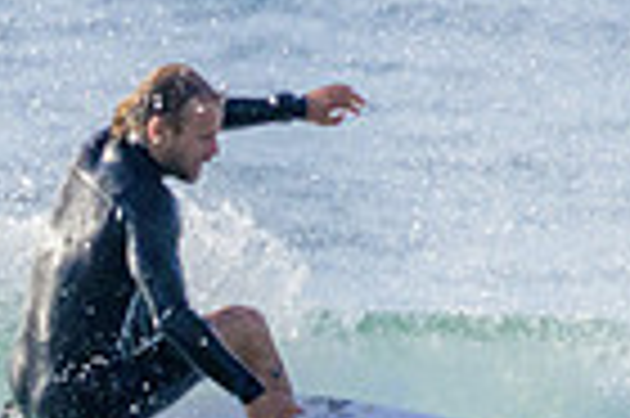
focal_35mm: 3320
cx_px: 202
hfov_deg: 0.6
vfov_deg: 0.4
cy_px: 636
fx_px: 58032
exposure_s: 1/2000
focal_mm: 800
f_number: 11
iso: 1400
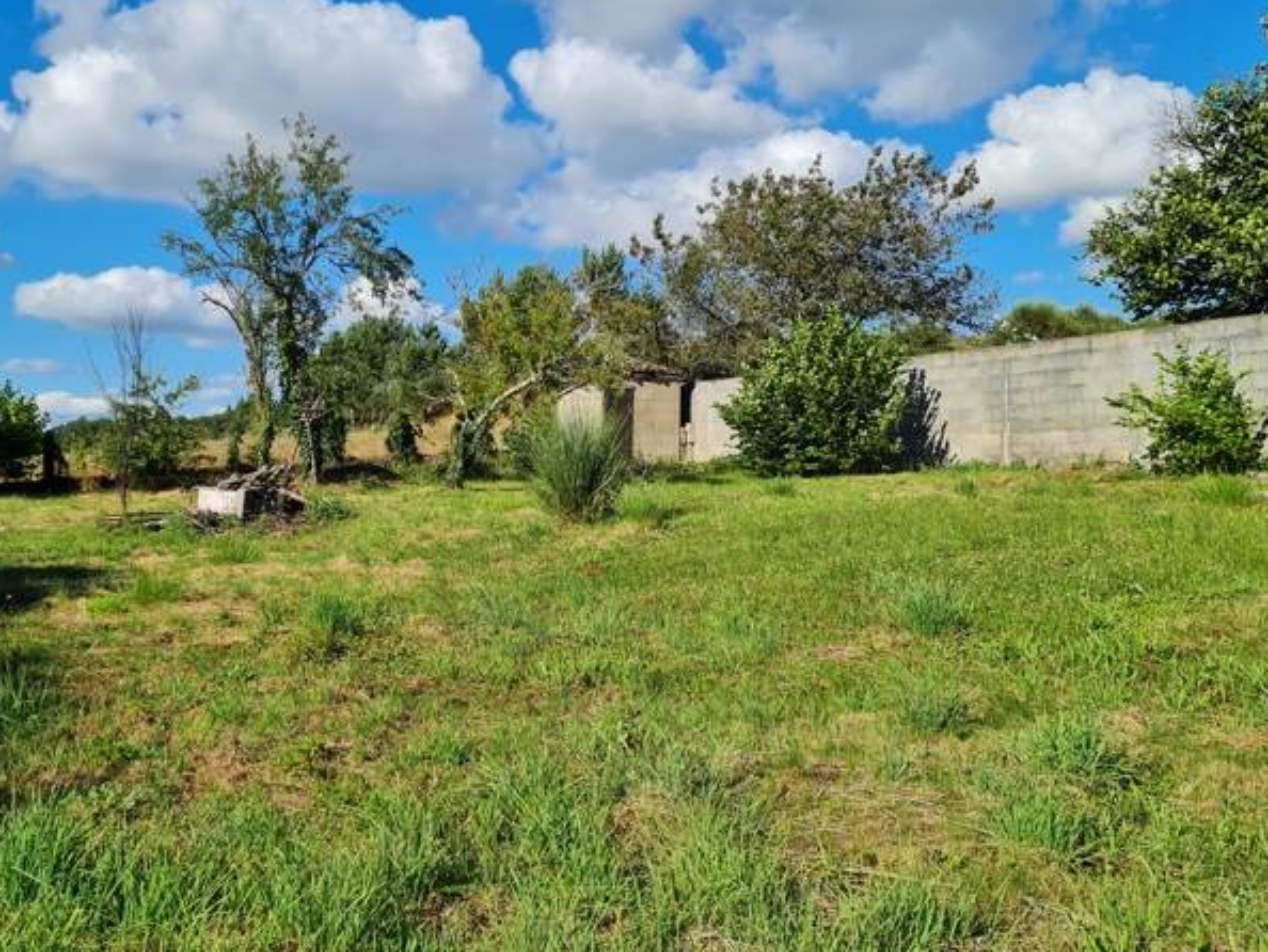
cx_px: 504
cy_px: 448
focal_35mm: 35
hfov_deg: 52.2
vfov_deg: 40.7
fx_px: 1283
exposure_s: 1/3120
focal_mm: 5.4
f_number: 1.8
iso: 50
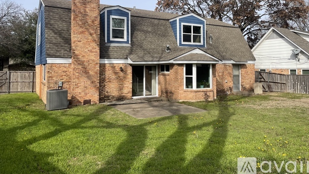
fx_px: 238
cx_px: 156
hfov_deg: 66.1
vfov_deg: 39.7
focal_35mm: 29
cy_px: 58
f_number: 1.6
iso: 32
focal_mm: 4.2
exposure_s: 1/2882
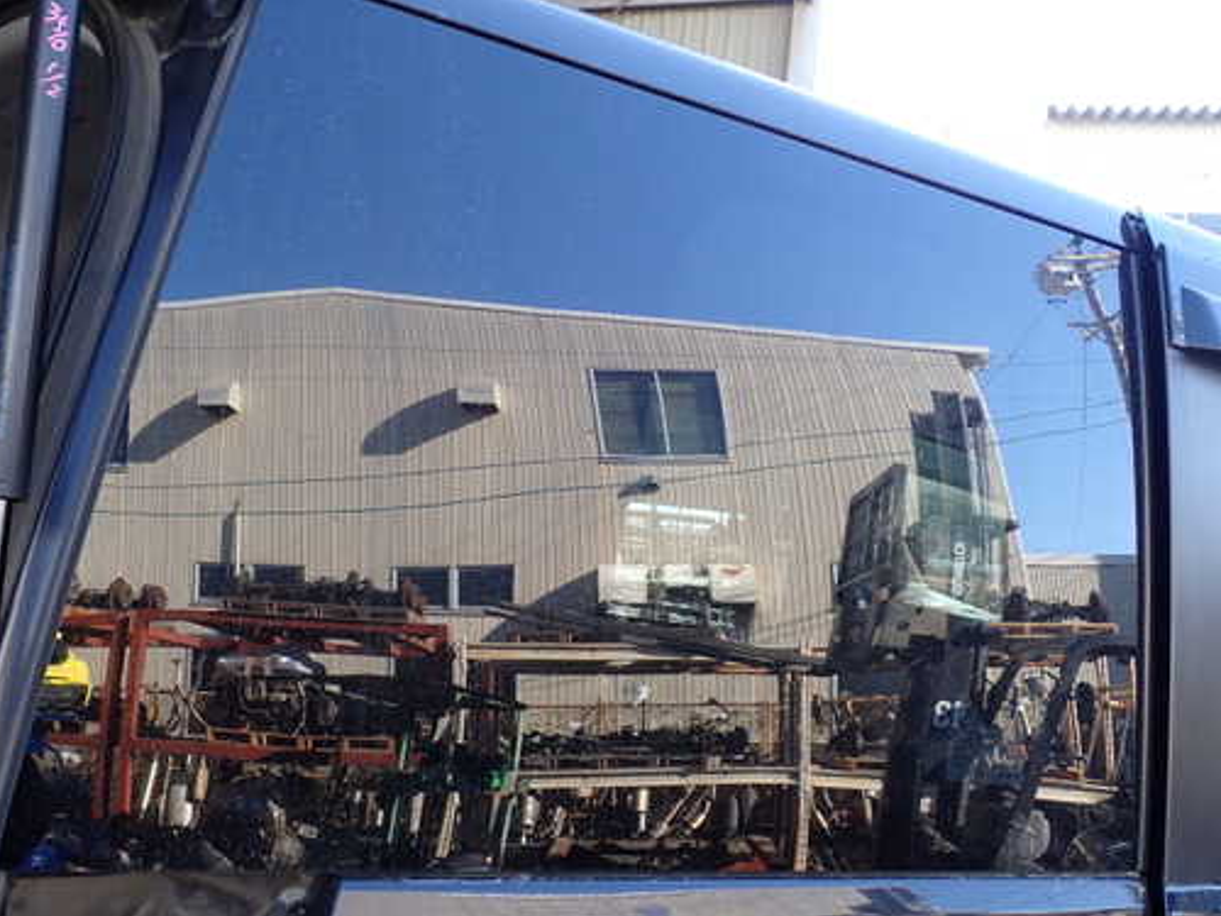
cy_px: 430
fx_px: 1270
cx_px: 549
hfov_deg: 51.3
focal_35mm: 36
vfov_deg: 39.6
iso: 100
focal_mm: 5.4
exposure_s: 1/100
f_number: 3.2
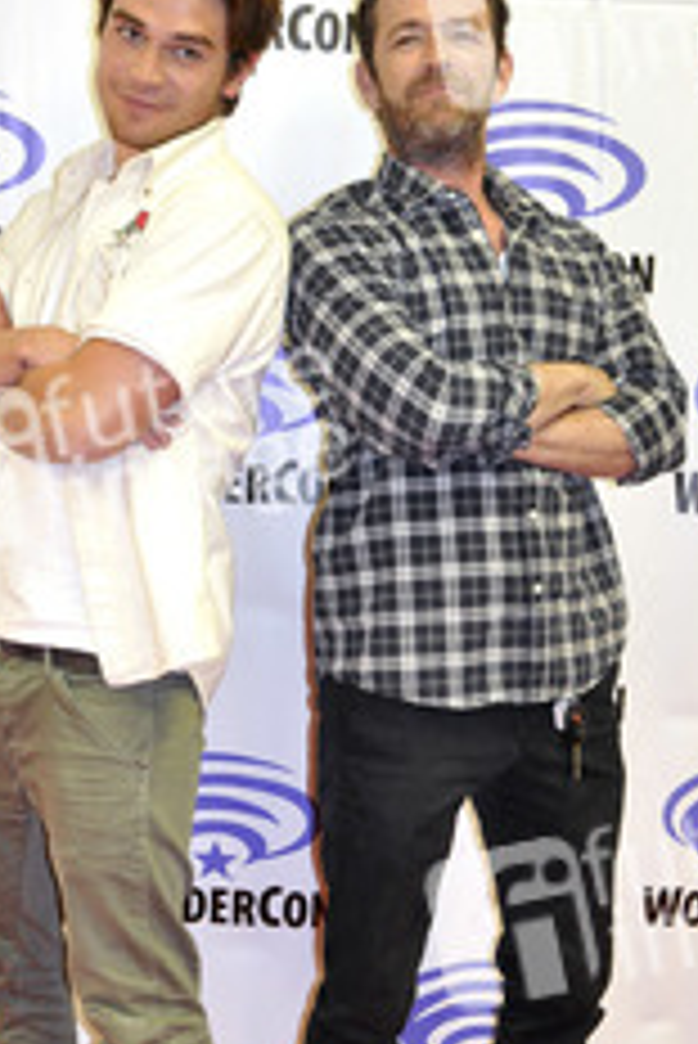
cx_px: 250
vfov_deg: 32.1
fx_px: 1800
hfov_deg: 21.9
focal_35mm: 62
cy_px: 680
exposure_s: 1/60
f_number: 4.5
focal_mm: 24
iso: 1000
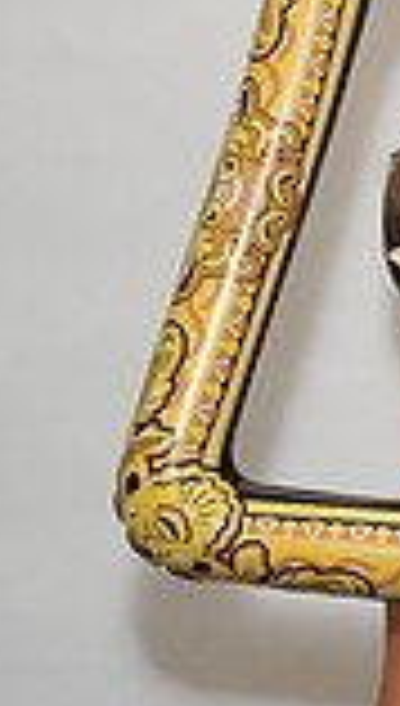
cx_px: 980
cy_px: 463
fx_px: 3037
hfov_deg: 7.1
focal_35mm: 162
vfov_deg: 13.2
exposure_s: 1/60
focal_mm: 42
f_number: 6.3
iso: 800
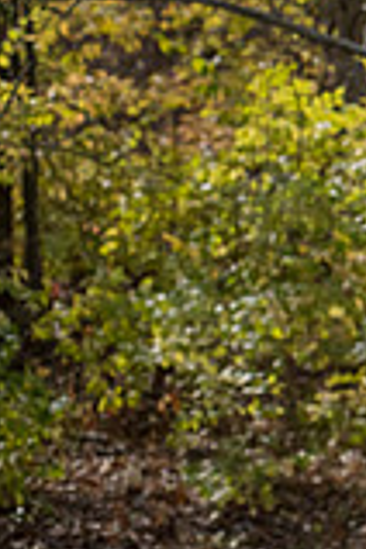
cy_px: 95
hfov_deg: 4.6
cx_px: 998
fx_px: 4453
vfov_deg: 7.0
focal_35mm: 292
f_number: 6.3
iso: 400
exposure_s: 1/500
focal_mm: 80
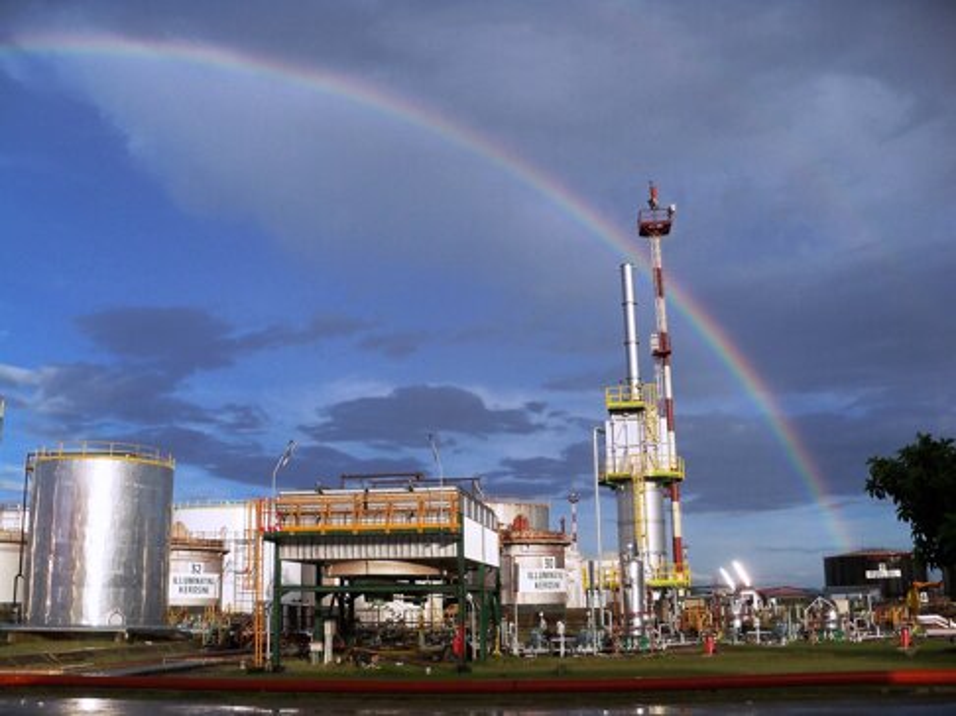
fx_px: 966
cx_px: 478
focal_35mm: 35
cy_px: 358
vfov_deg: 40.7
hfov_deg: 52.6
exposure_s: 1/800
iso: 64
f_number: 3.5
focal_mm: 6.2
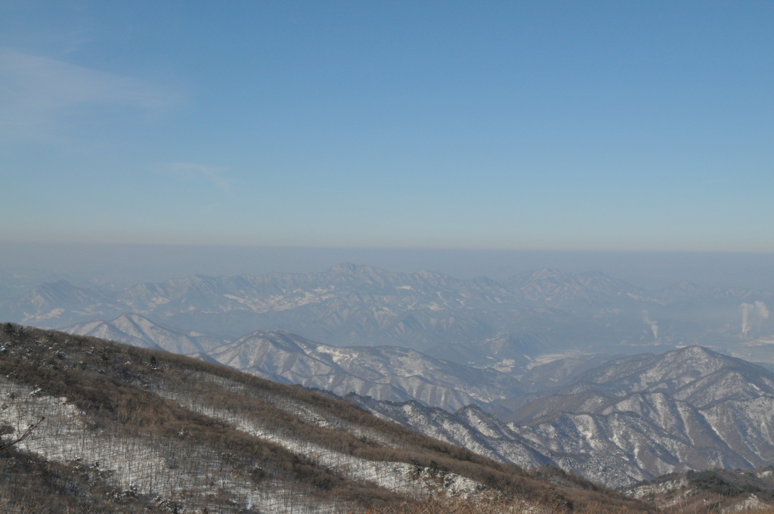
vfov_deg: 25.7
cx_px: 387
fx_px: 1127
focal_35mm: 52
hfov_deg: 37.9
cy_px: 257
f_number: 16
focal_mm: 35
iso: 640
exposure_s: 1/1000
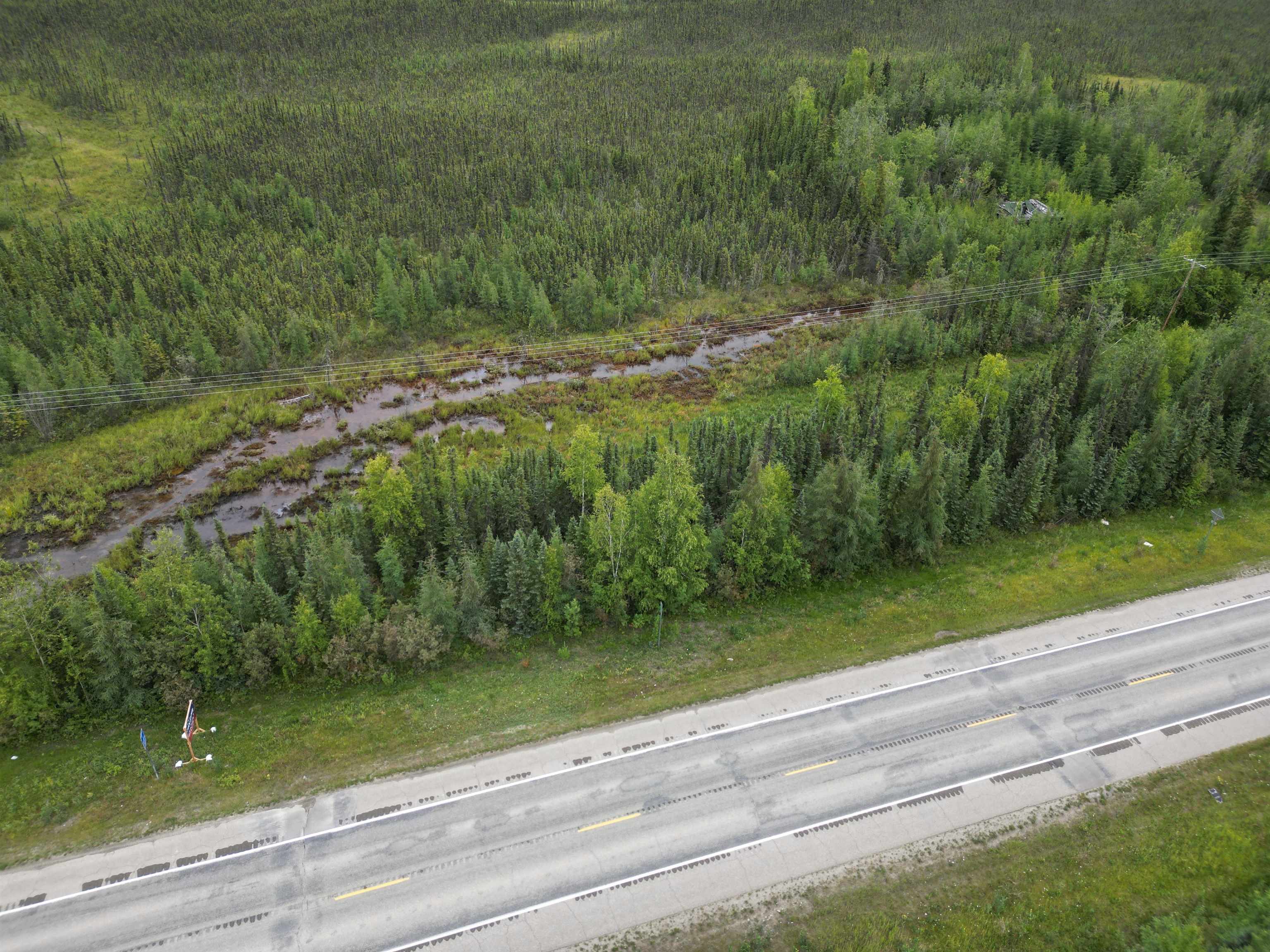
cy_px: 476
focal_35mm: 24
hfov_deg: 71.6
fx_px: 881
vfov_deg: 56.8
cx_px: 635
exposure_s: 1/640
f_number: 1.7
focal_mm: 6.72
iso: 110
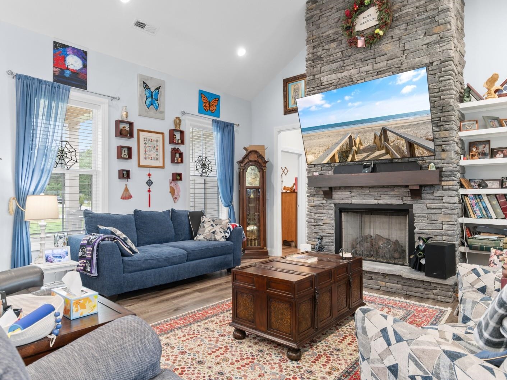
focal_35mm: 21
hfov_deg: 78.9
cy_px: 188
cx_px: 239
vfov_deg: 63.4
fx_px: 308
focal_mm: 13
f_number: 5
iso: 100
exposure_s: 1
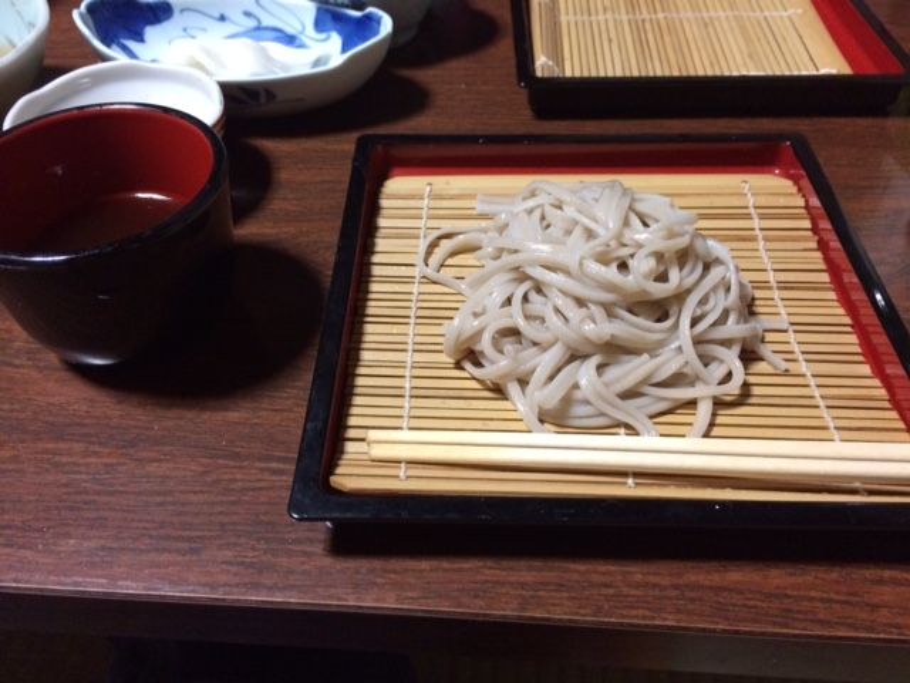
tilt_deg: -47.5
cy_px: 342
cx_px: 455
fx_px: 762
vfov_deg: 48.2
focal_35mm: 29
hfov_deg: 61.7
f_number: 2.2
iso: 250
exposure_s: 1/30
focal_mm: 4.15
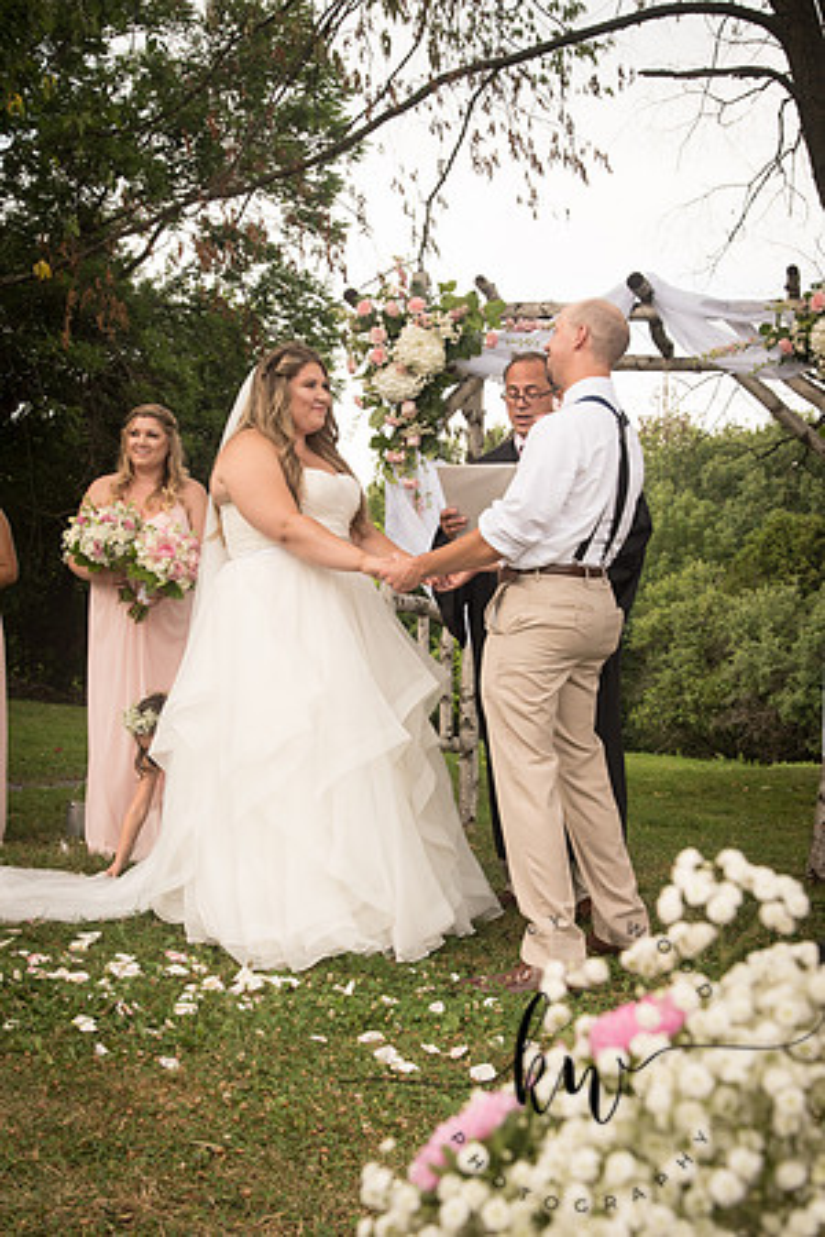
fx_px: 1581
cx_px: 412
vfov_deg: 42.7
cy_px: 618
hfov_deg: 29.2
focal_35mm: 46
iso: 400
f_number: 10
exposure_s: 1/200
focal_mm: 46
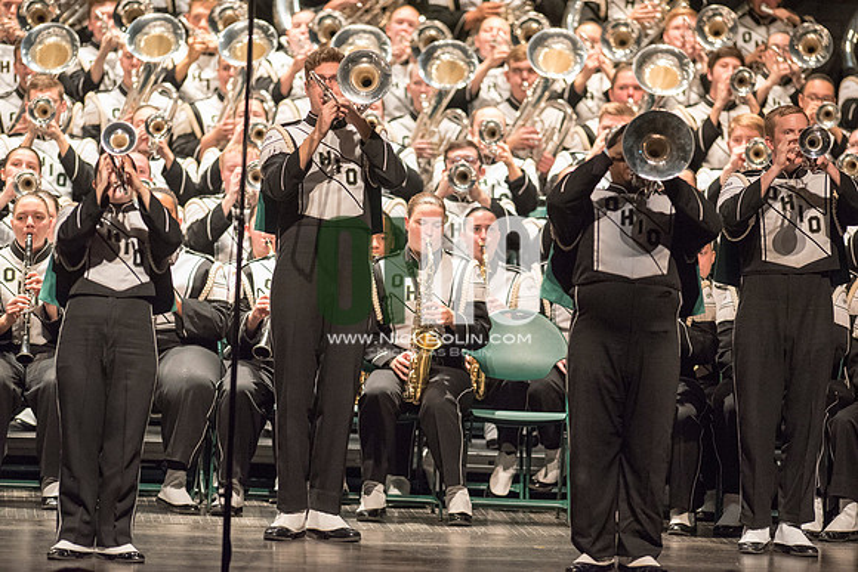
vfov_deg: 4.6
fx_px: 7151
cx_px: 429
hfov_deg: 6.9
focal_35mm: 300
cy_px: 286
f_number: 2.8
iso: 4000
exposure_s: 1/320
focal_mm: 300
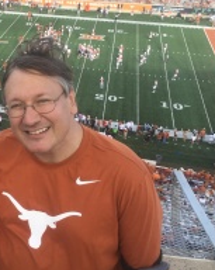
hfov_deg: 26.3
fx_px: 431
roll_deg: +0.6
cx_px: -10
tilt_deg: -26.0
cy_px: 97
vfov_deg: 34.6
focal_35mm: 54
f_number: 2.2
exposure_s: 1/323
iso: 25
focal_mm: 4.15
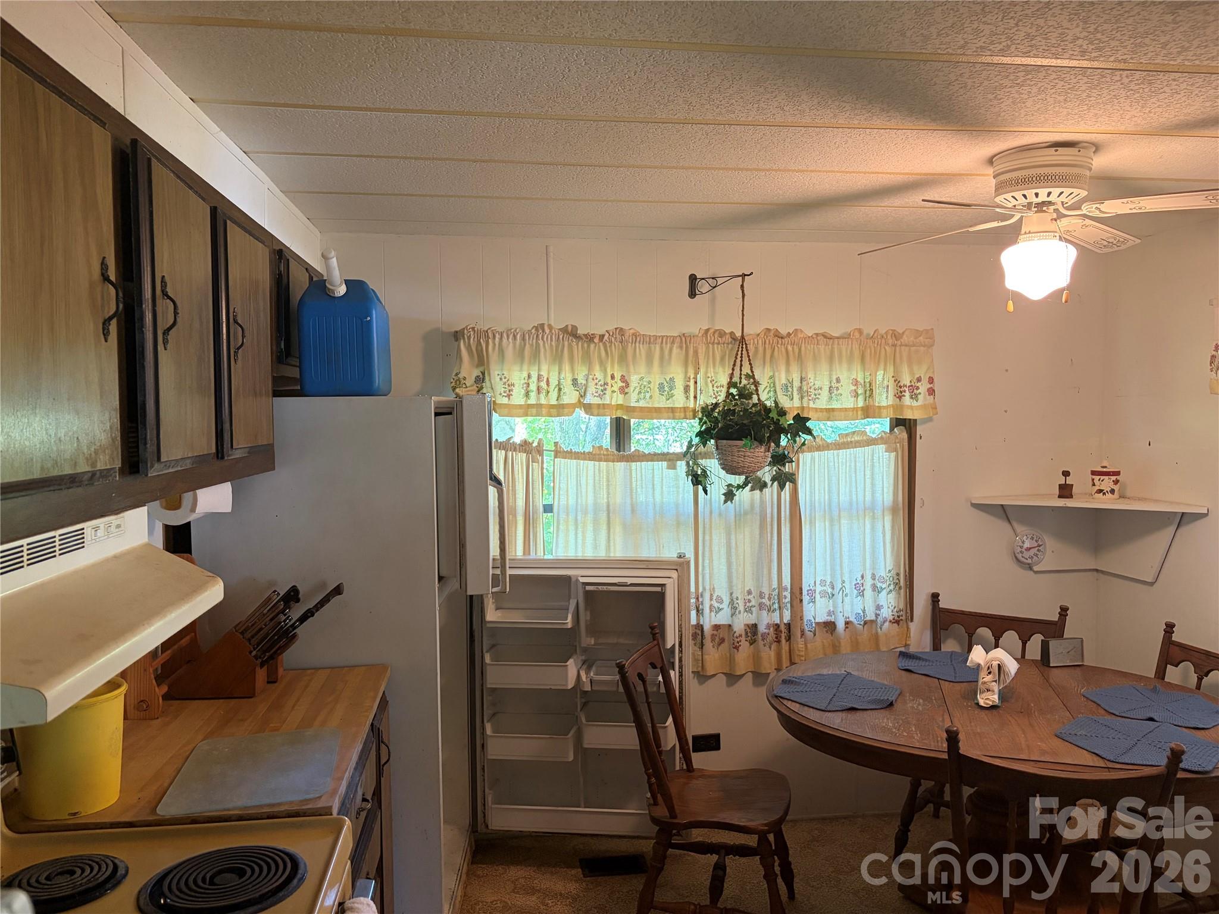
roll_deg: +0.1
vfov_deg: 53.1
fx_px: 916
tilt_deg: -2.4
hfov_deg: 67.3
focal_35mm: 26
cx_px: 610
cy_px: 457
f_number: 1.6
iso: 250
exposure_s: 1/60
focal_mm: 5.96
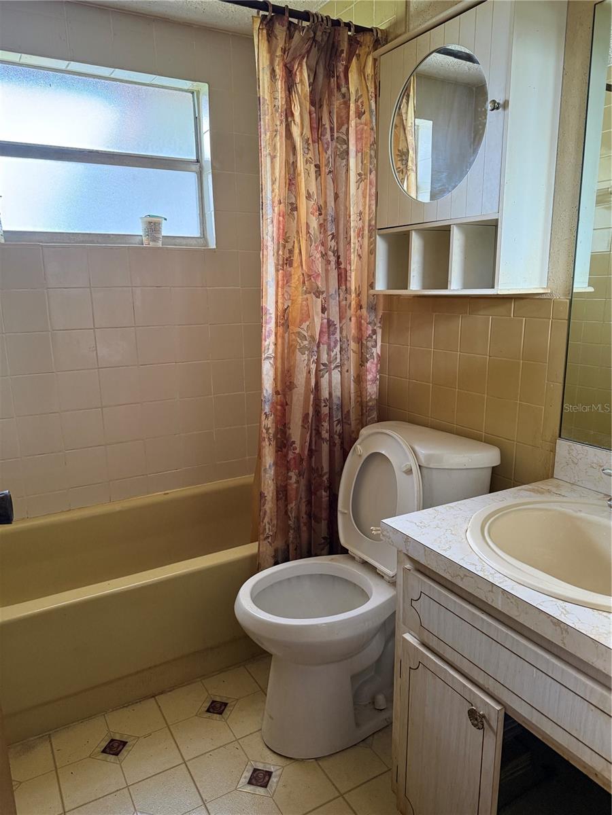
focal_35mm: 24
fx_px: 566
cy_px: 408
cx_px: 306
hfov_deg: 56.8
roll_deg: +0.4
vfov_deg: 71.6
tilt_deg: -12.3
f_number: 1.78
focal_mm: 6.76
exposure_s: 1/60
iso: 320
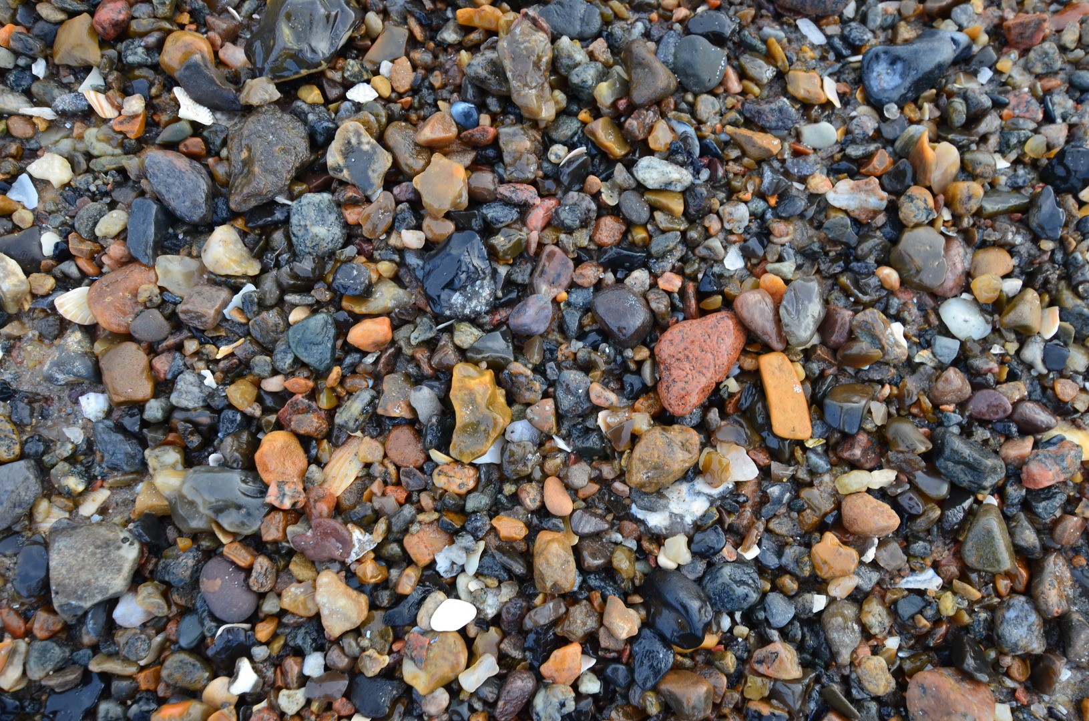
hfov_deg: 62.0
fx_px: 906
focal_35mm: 30
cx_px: 544
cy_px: 360
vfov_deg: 43.4
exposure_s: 1/60
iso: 640
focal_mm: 20
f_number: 8
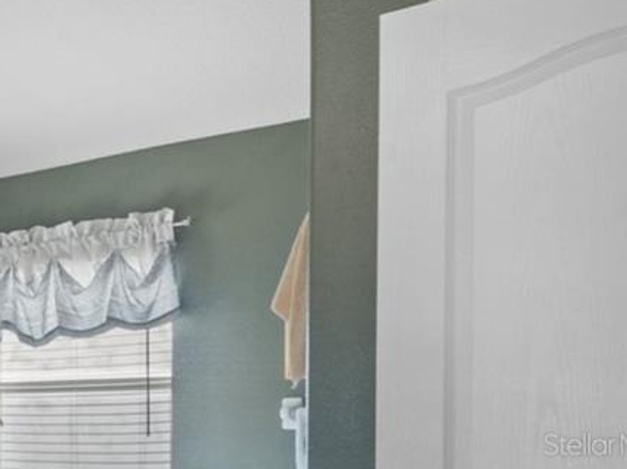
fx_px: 1104
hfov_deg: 21.3
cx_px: -495
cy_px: 444
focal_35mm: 61
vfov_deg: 23.2
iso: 320
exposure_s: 2
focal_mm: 17
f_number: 8
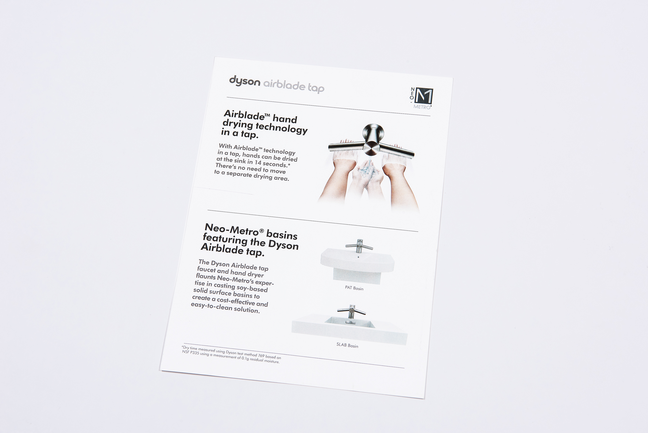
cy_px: 216
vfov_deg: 19.5
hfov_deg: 28.8
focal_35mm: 70
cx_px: 324
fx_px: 1260
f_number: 16
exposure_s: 1/125
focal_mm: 70
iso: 100
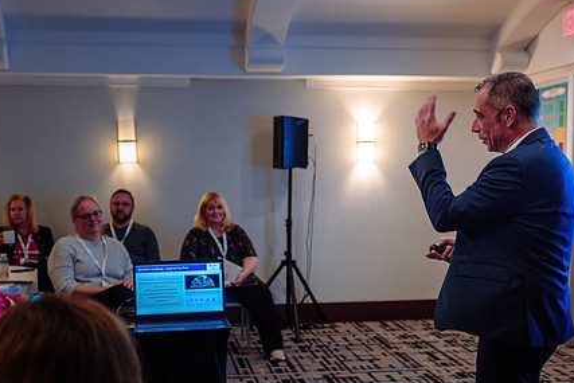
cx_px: 262
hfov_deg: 40.3
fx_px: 781
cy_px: 247
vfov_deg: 27.4
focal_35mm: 49
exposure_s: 1/100
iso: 1000
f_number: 3.5
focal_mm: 35
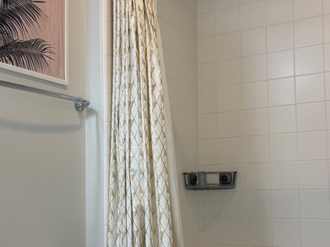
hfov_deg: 34.9
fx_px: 524
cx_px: 148
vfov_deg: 26.5
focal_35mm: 55
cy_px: 150
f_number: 1.78
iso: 80
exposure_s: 1/120
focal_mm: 6.76
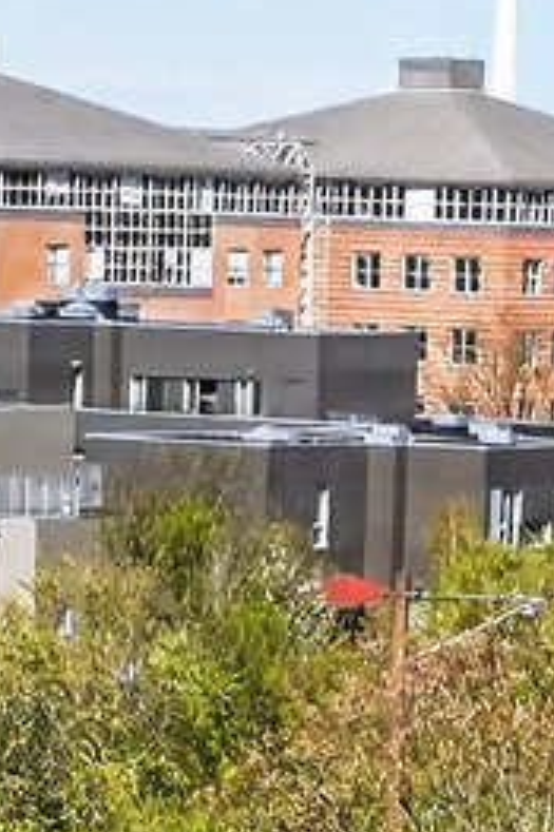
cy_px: 2379
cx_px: 313
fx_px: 6310
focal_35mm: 273
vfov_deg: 6.9
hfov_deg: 5.0
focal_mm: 28
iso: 400
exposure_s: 1/2000
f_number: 8
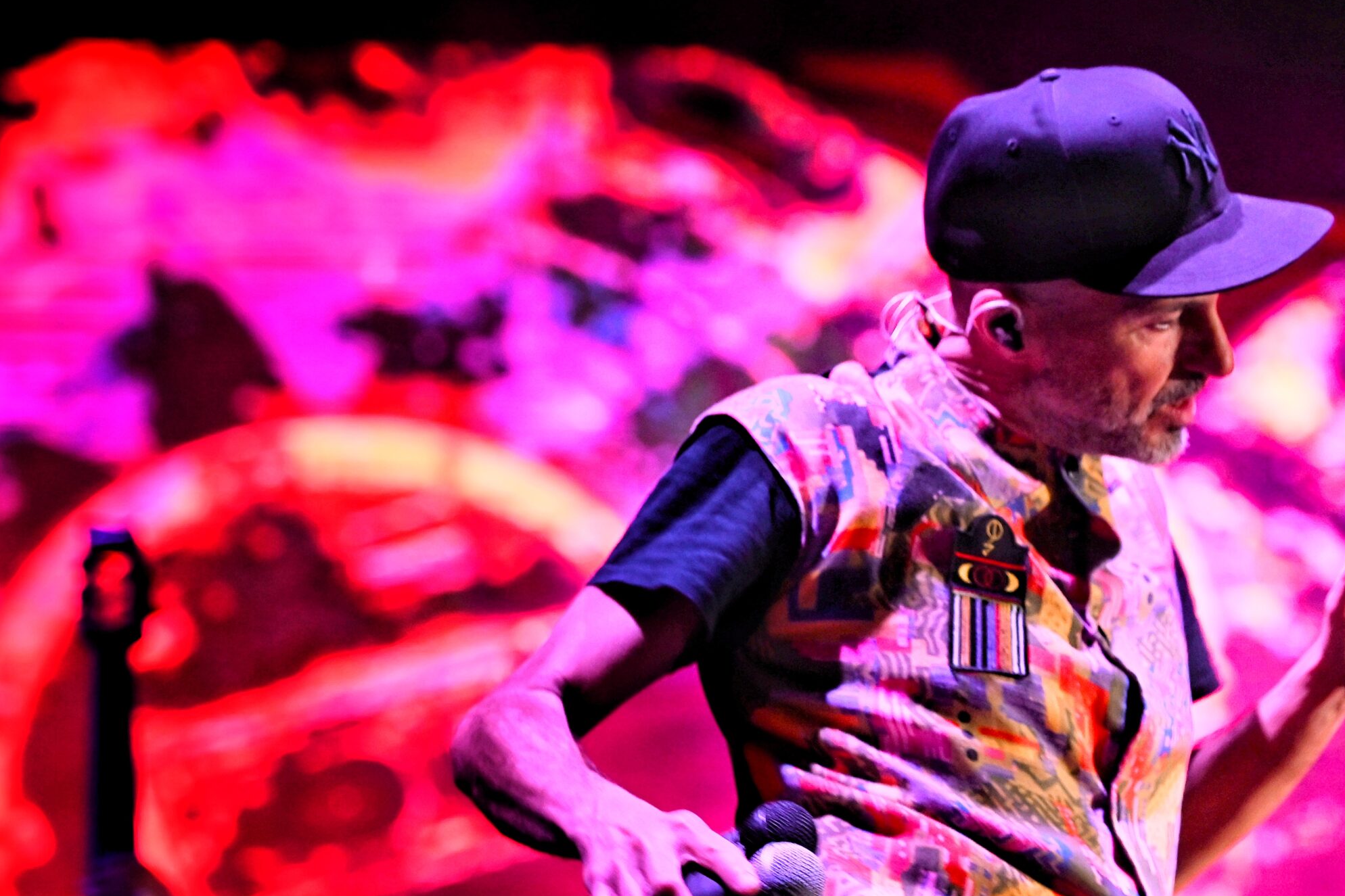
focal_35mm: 169
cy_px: 466
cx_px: 953
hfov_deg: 12.1
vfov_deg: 8.1
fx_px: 6313
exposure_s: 1/250
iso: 2000
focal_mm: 105
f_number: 2.8
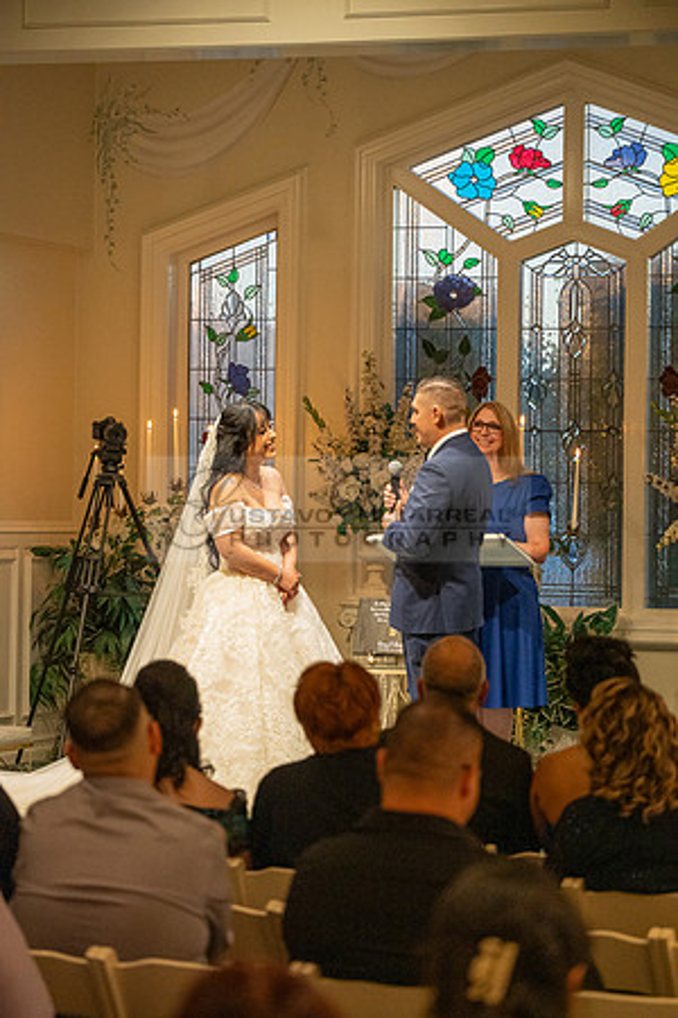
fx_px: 3390
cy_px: 509
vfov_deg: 17.1
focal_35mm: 120
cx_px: 339
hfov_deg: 11.4
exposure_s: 1/200
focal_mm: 120
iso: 3200
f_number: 4
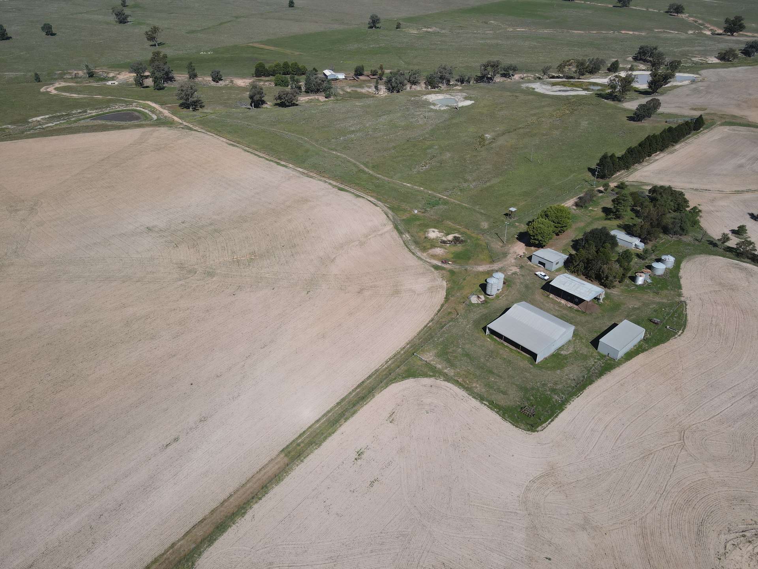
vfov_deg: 56.8
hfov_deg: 71.6
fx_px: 526
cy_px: 284
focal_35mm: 24
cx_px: 379
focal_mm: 4.5
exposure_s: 1/1000
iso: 100
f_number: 2.8
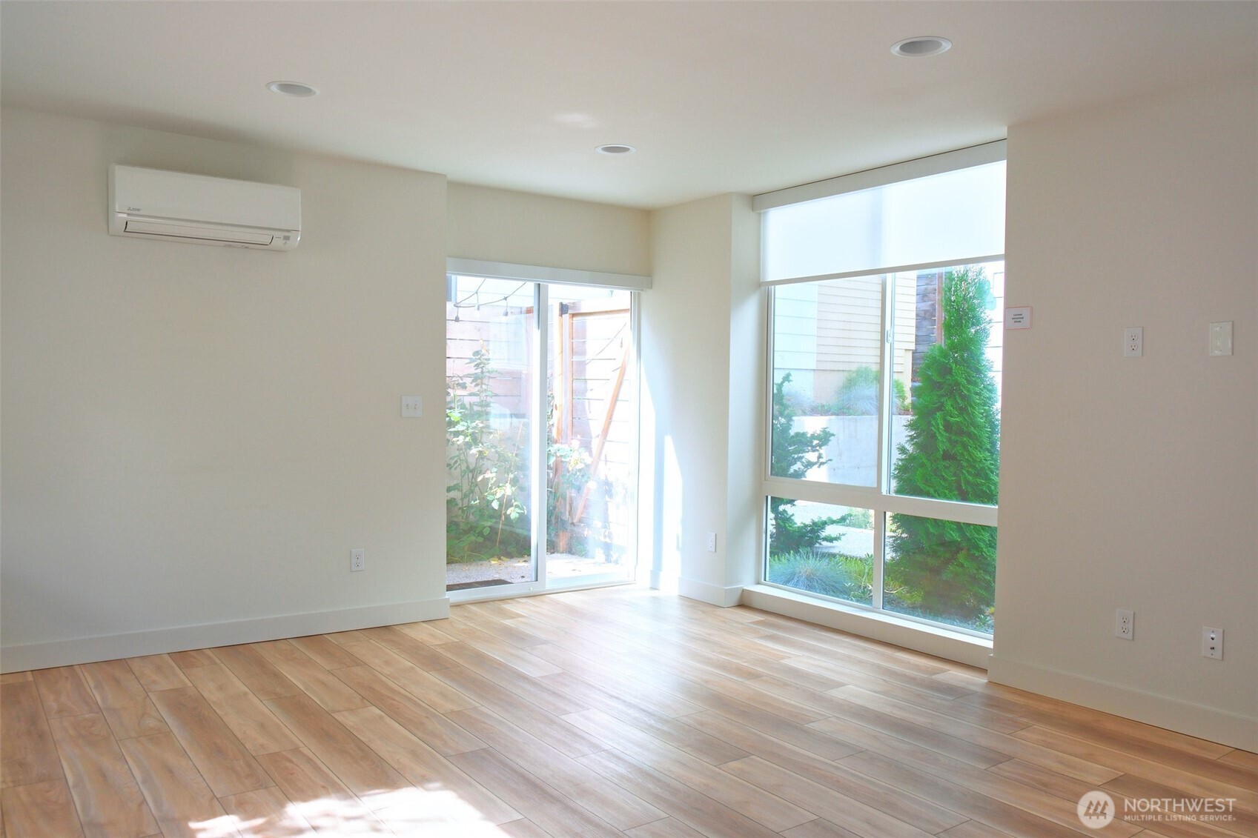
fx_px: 943
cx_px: 629
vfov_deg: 47.9
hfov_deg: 67.4
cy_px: 419
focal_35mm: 27
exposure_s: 1/140
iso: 250
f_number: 4
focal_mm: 18
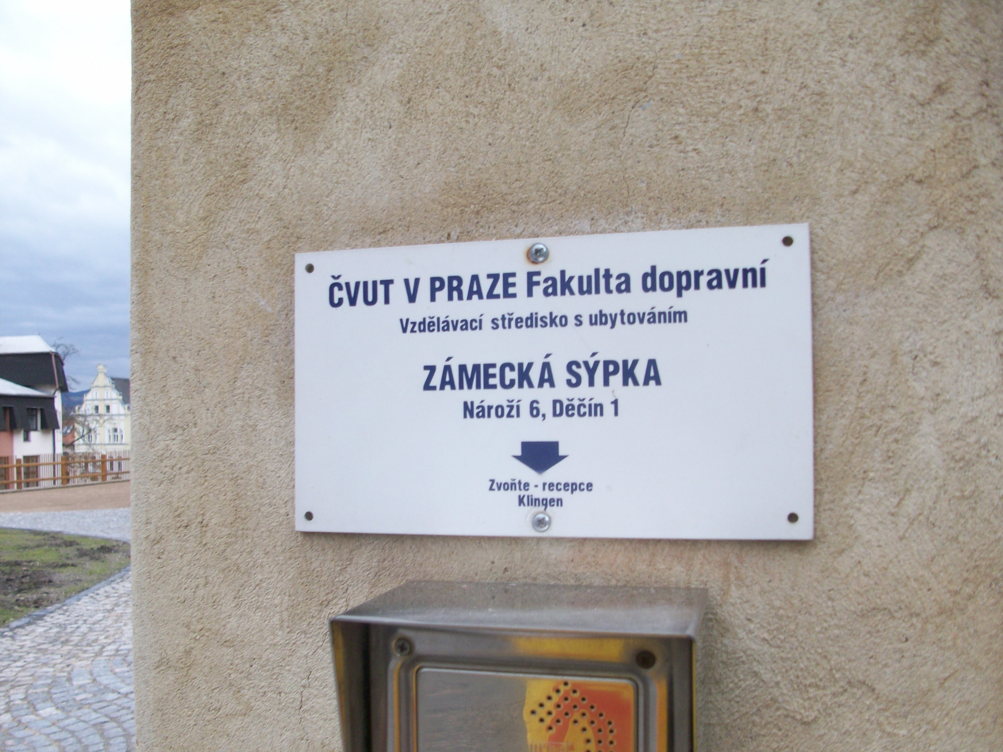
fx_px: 985
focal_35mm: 34
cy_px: 376
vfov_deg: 41.8
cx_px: 502
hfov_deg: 54.0
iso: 64
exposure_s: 1/114
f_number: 2.8
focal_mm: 5.7
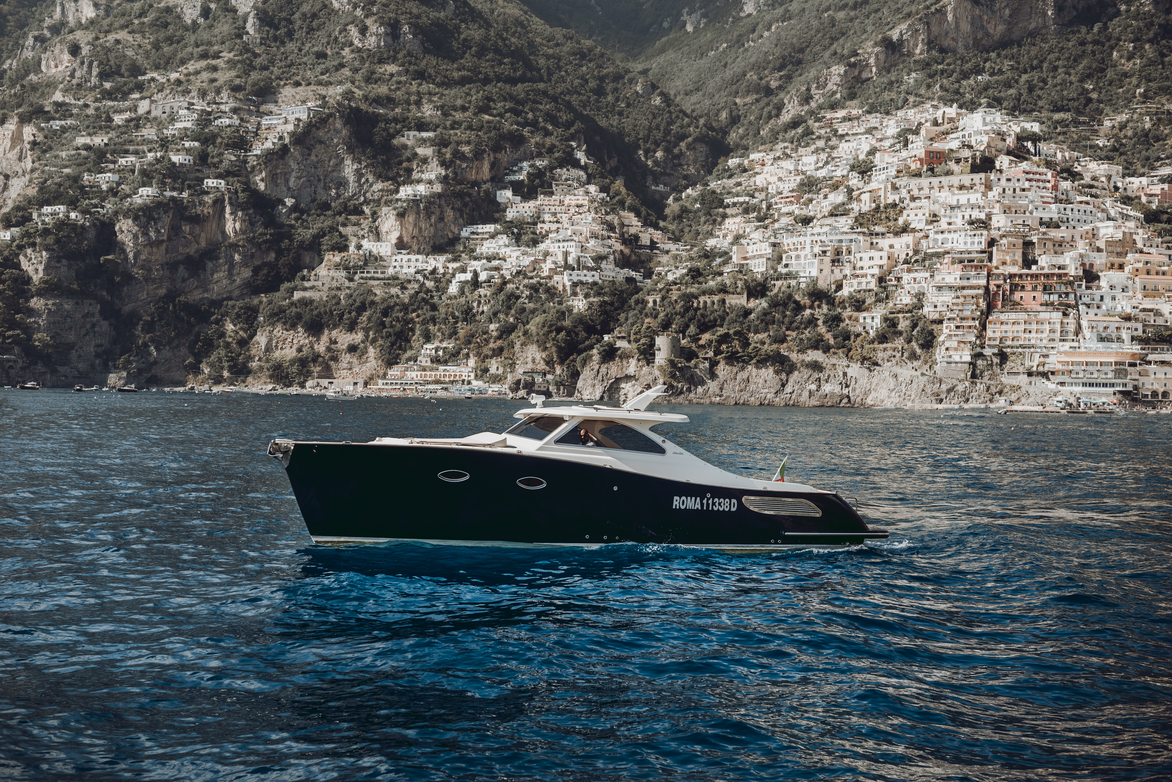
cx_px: 586
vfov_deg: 28.1
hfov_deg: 41.1
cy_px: 391
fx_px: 1563
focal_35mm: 48
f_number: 5
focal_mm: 48
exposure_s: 1/1000
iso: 125
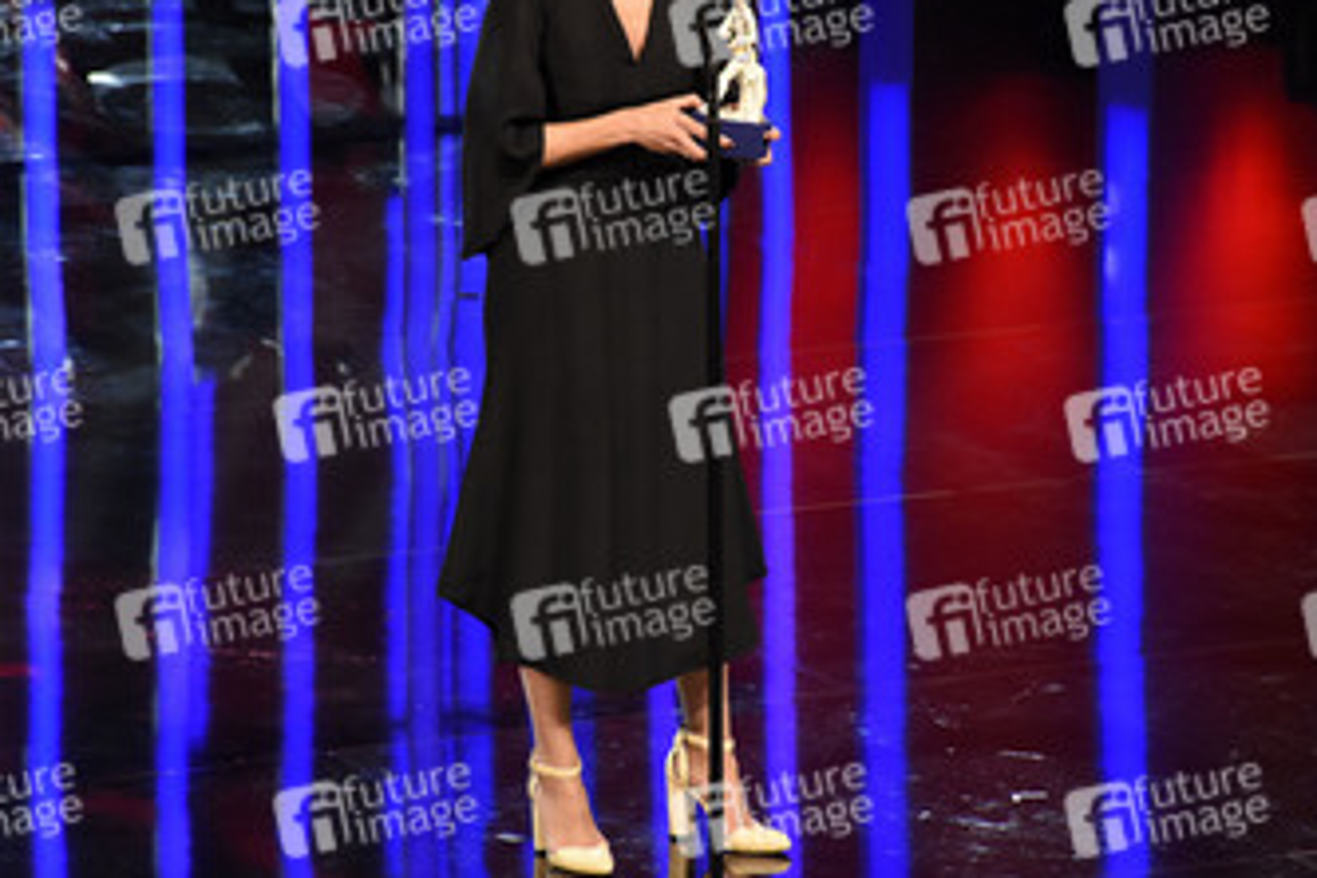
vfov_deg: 4.8
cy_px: 316
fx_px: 10389
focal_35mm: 284
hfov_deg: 7.3
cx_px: 666
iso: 2000
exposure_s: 1/60
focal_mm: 140
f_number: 6.3
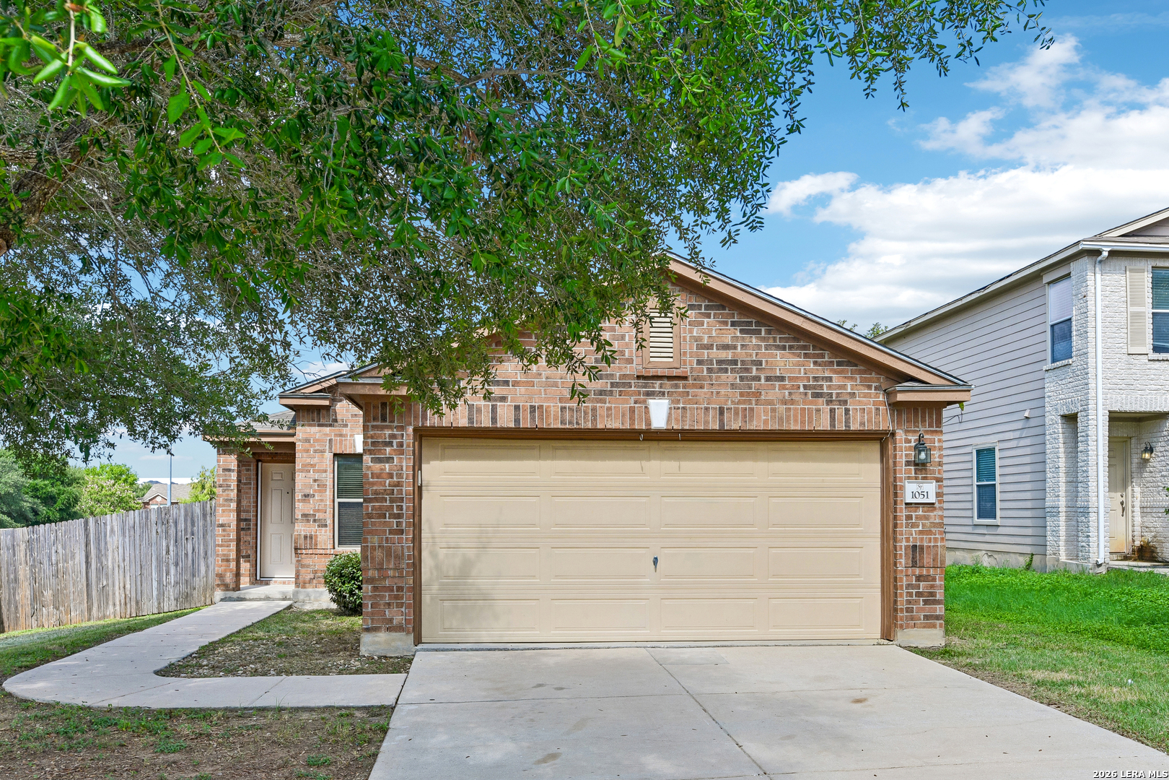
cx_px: 584
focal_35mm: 29
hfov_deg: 63.7
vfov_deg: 45.0
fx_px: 942
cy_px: 390
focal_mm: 29
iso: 400
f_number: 8
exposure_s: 1/500
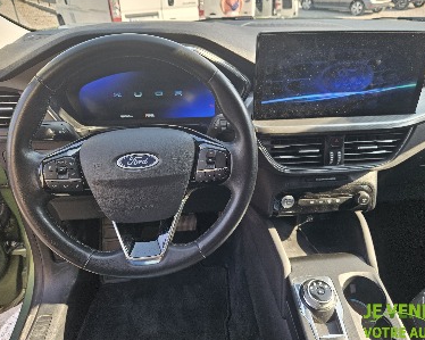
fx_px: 314
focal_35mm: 25
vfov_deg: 56.8
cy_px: 169
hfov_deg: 68.1
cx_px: 215
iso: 50
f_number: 1.8
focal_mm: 5.4
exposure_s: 1/190
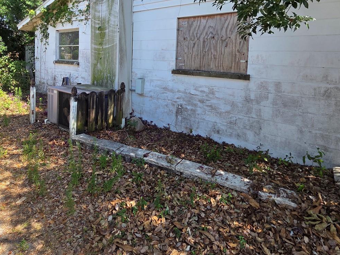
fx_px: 206
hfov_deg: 78.8
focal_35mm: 21
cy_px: 77
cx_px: 156
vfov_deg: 61.3
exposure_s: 1/512
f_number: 2.2
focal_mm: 2.2
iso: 50
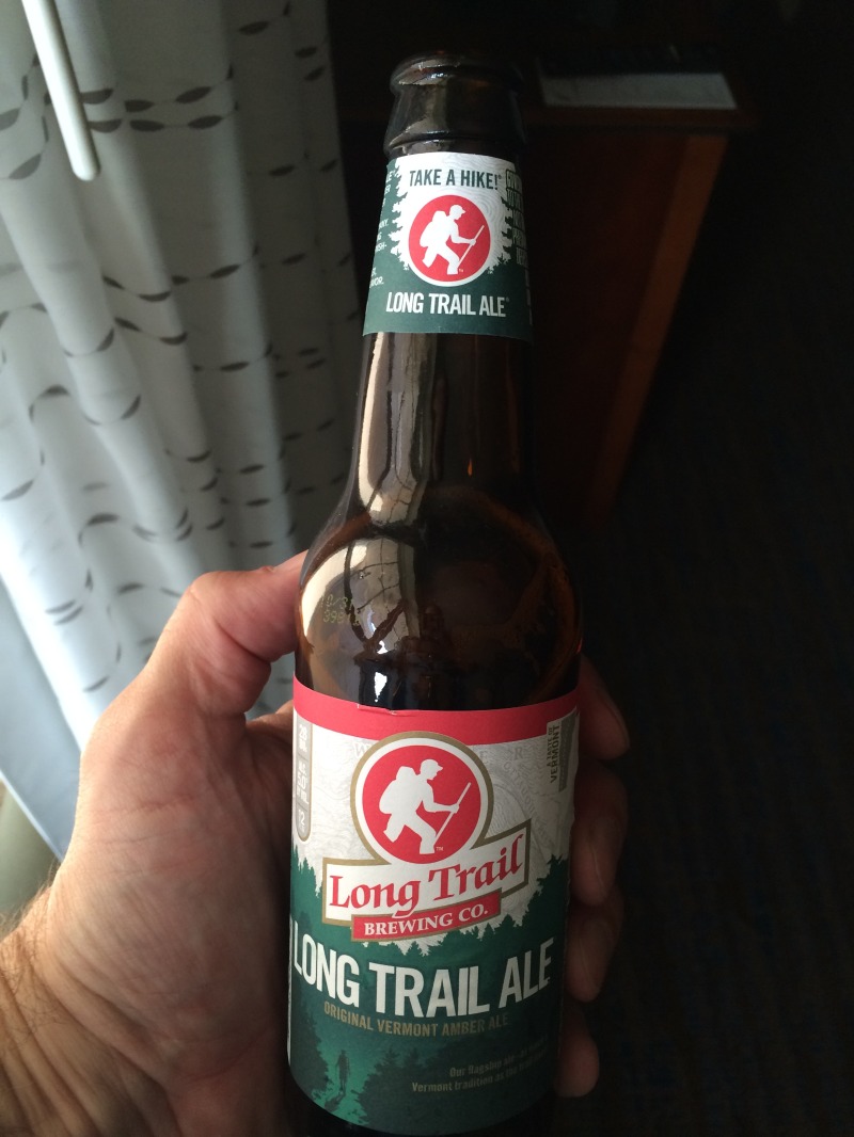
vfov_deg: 61.6
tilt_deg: -54.2
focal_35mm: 29
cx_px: 427
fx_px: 954
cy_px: 568
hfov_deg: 48.2
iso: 80
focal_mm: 4.15
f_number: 2.2
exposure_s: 1/30
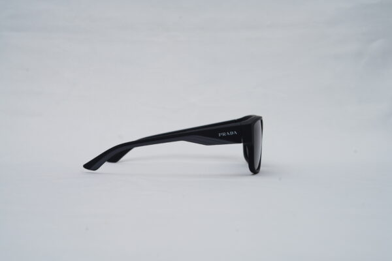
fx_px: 544
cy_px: 130
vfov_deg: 27.0
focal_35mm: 50
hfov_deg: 39.6
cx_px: 196
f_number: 9
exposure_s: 1/160
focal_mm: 50
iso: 100
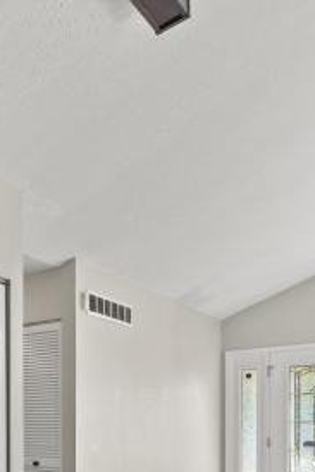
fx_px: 537
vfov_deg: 43.6
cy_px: 417
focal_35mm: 41
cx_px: -79
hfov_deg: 27.9
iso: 400
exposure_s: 1/15
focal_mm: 10
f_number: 8
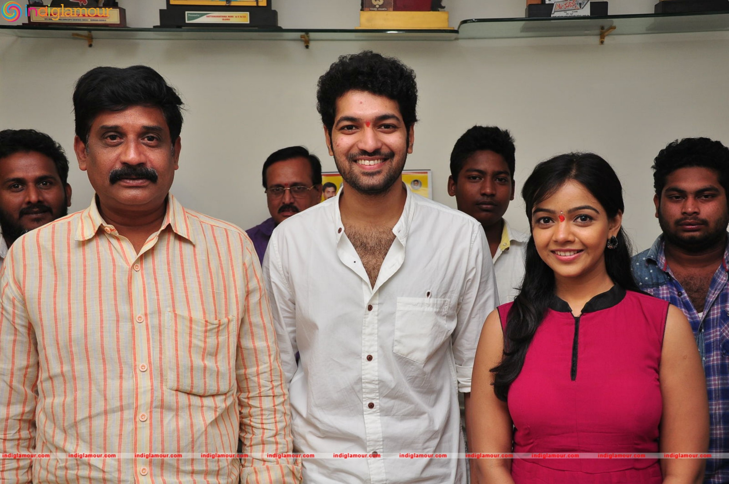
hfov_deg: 46.4
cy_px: 242
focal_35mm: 42
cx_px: 364
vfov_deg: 31.8
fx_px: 850
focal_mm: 28
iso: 400
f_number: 5.6
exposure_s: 1/125
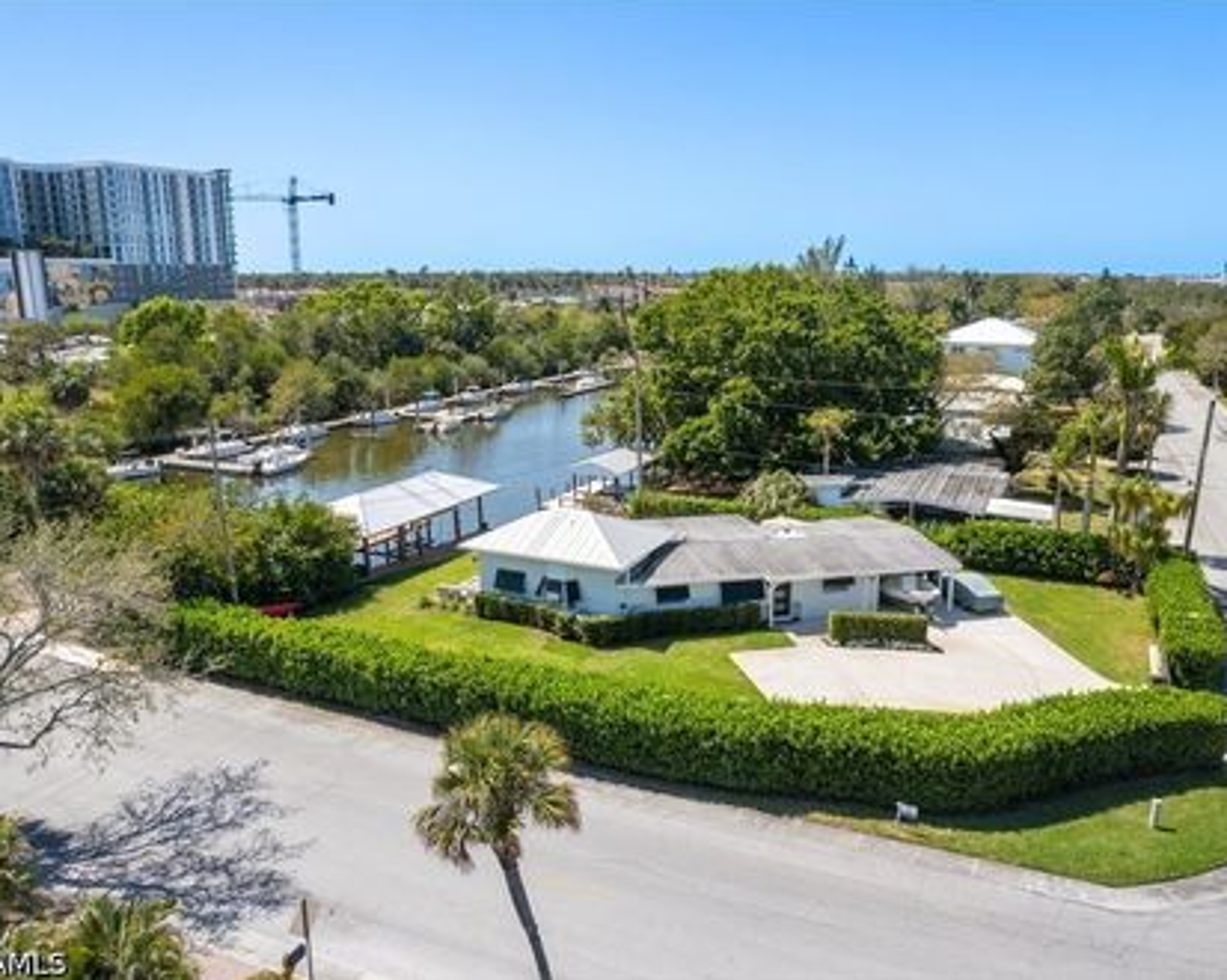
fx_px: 907
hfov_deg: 68.1
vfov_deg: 56.8
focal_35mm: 25
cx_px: 645
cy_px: 491
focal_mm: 8.38
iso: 110
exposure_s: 1/2500
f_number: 2.8
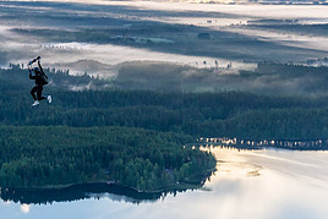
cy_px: 54
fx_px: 1021
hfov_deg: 18.1
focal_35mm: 112
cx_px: 67
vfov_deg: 12.2
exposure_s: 1/2000
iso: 1000
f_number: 5
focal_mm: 46
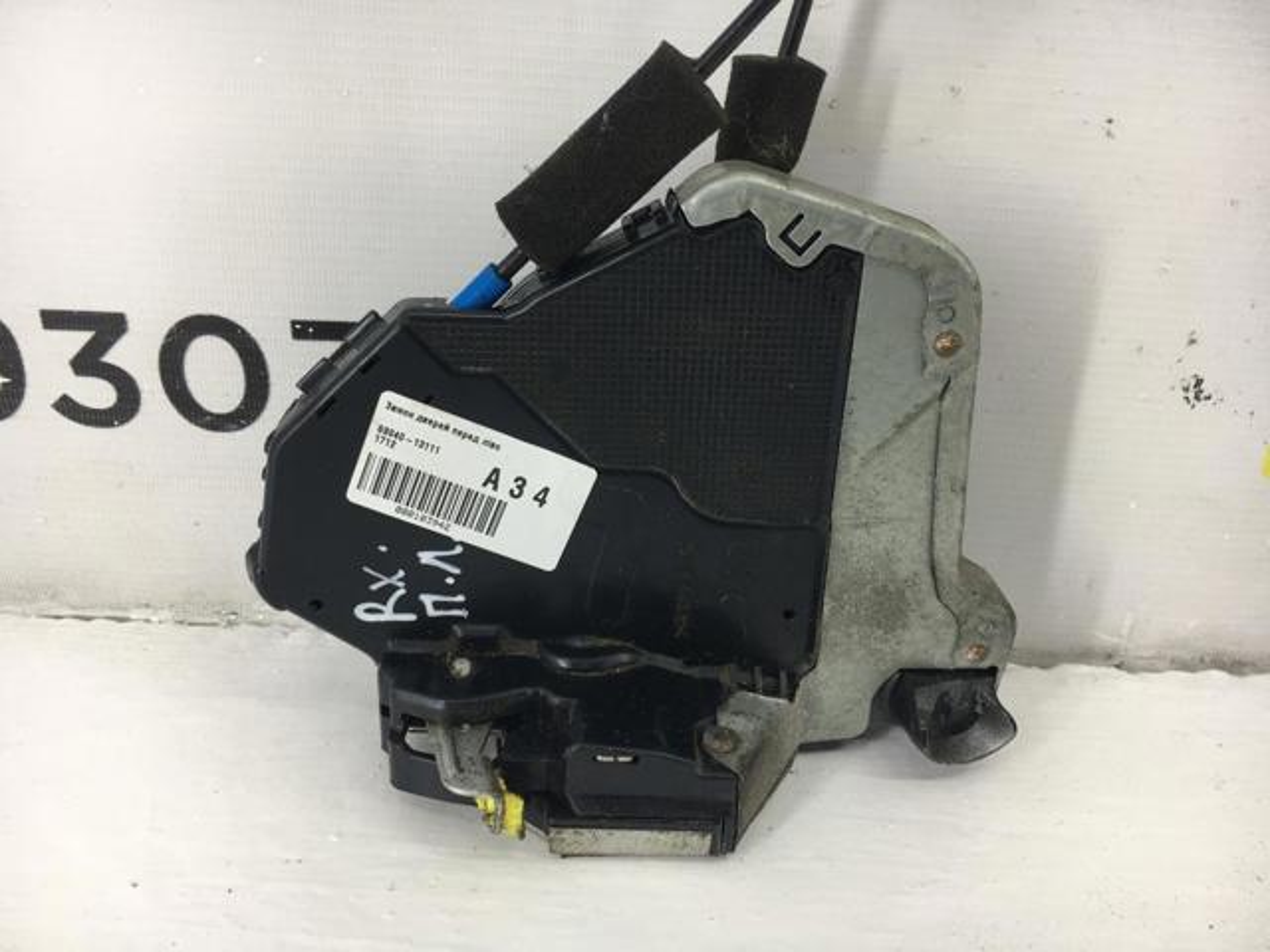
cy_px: 476
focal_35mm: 29
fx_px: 1064
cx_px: 635
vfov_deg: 48.2
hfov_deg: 61.7
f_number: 2.2
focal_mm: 4.15
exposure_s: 1/50
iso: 32
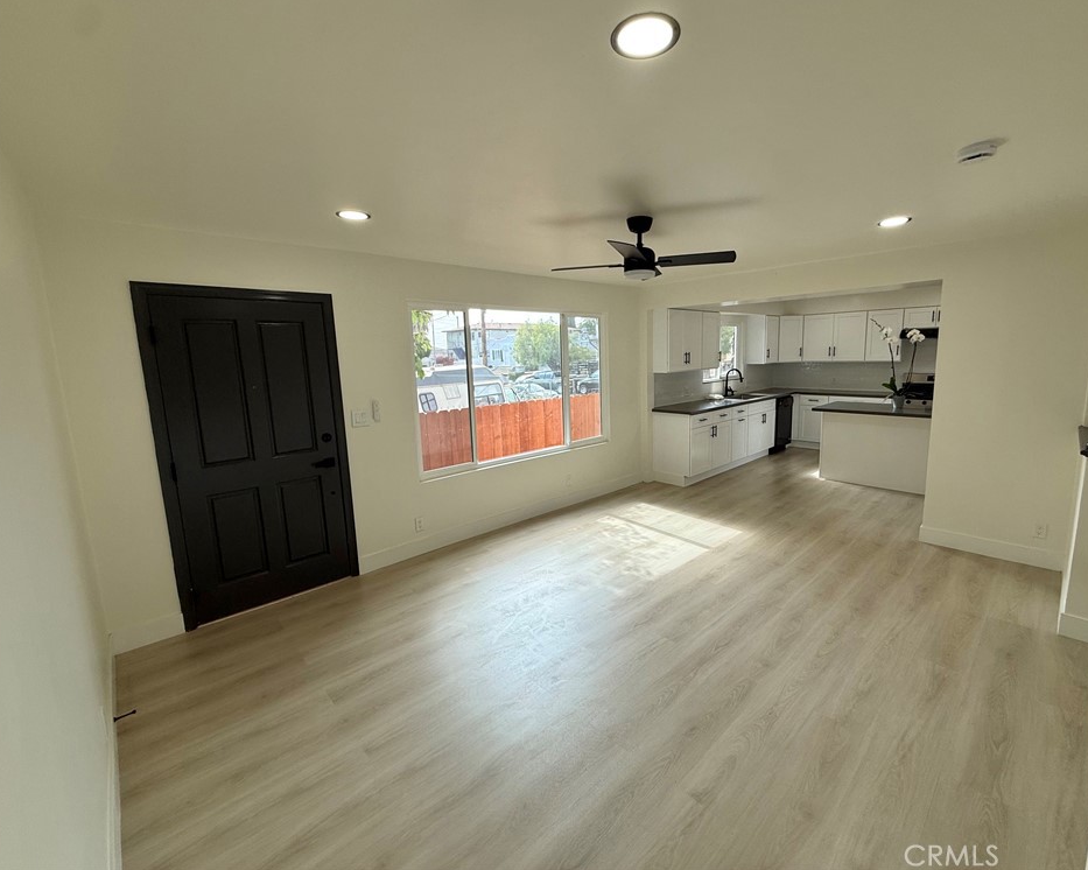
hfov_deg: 96.7
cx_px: 580
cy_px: 425
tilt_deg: -8.2
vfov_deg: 84.0
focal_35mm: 15
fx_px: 483
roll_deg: +1.0
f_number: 2.2
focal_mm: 2.22
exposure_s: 1/139
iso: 50
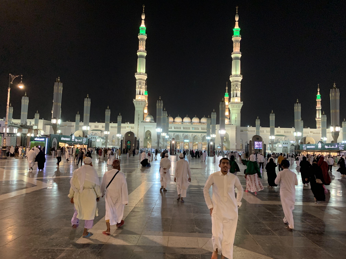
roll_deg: -1.0
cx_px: 173
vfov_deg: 53.1
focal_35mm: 26
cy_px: 130
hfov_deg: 67.3
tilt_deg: +3.5
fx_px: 260
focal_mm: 4.25
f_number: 1.8
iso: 400
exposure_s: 1/40
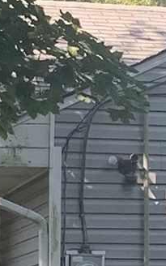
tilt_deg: +3.2
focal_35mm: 258
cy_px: 296
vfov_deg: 8.1
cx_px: 338
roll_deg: -0.4
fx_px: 1868
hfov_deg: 5.0
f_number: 1.8
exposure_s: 1/400
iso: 25
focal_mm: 4.25
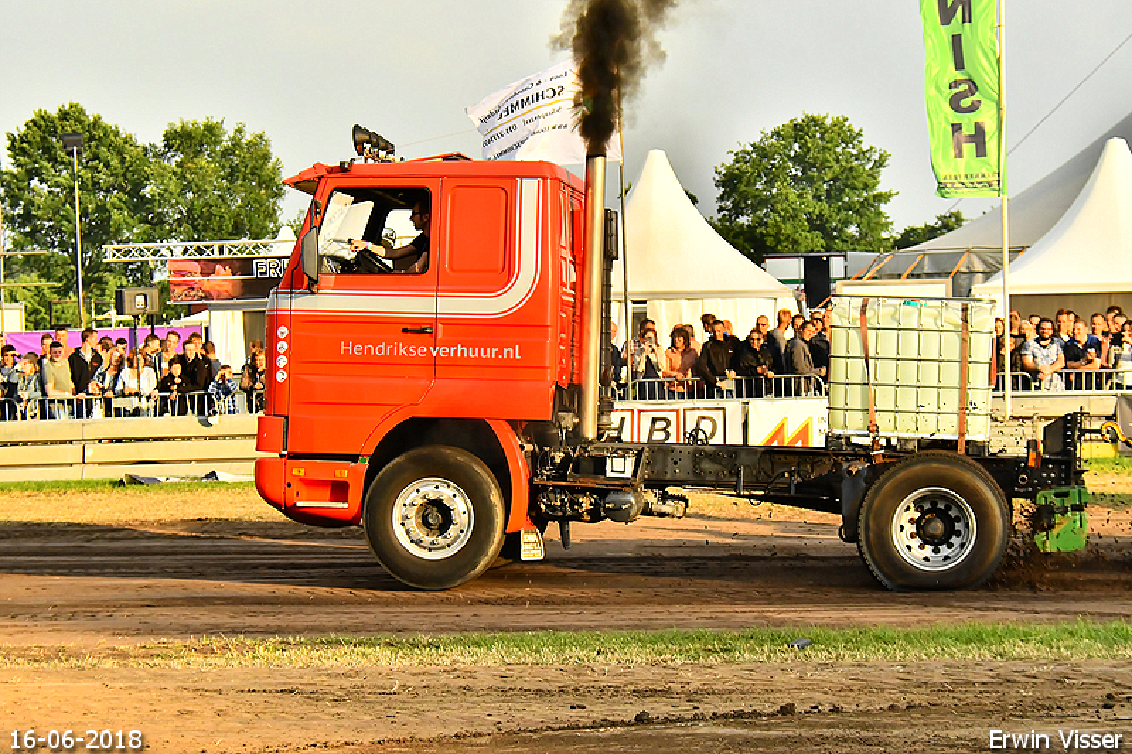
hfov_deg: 20.0
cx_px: 566
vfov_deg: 13.4
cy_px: 377
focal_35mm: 102
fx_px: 3206
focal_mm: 68
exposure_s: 1/8000
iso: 1600
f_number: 5.6
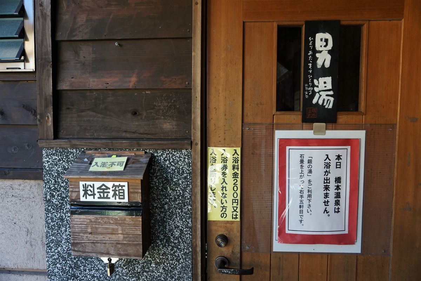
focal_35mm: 24
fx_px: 281
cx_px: 210
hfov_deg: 73.7
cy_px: 140
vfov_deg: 53.1
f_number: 4
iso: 400
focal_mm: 16
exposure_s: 1/160
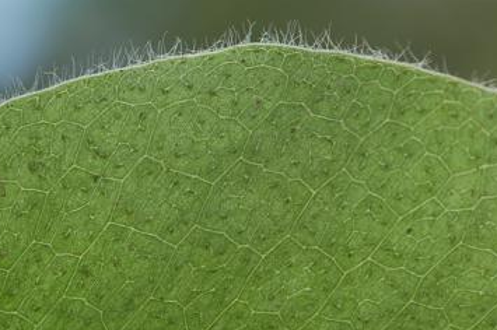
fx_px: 2096
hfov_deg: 13.5
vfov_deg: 9.0
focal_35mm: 152
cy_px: 275
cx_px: 308
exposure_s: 1/125
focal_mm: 60
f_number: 8
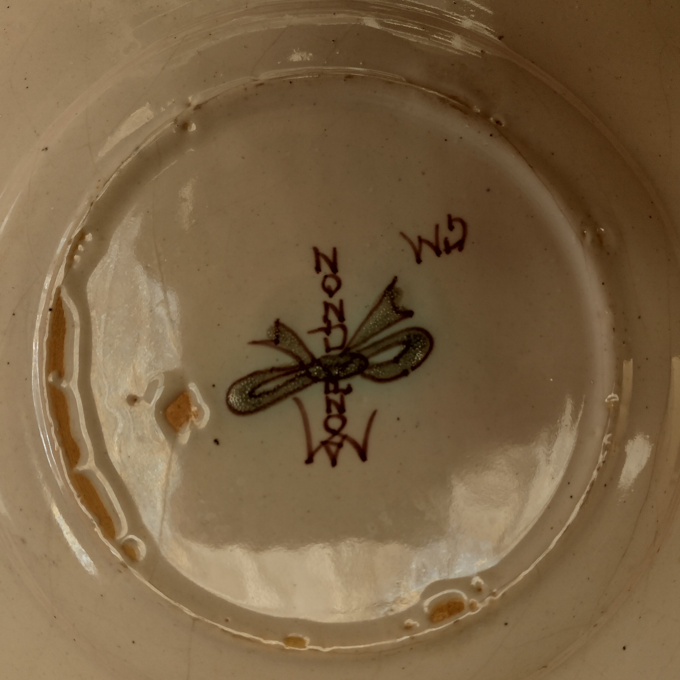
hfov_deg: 48.4
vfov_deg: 48.3
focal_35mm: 34
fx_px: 756
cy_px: 383
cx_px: 329
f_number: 1.7
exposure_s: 1/136
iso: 100
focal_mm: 4.71
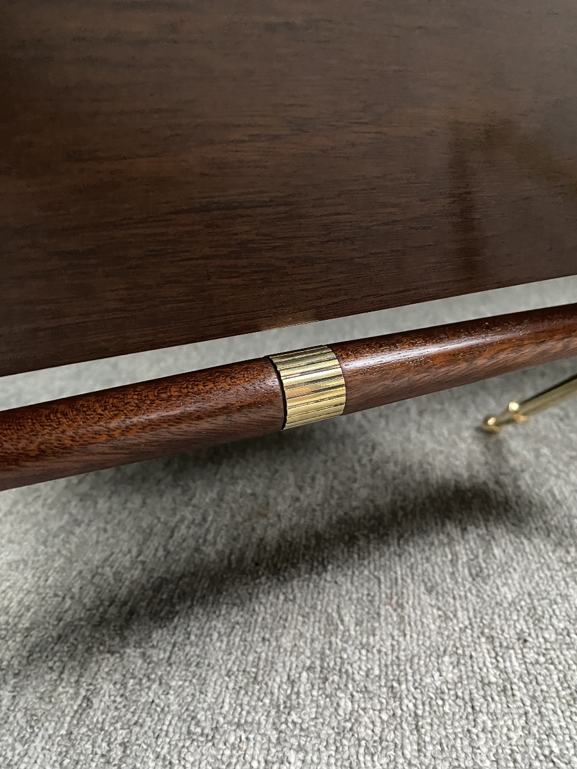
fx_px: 578
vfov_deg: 67.3
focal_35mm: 26
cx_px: 288
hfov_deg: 53.1
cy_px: 384
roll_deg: +4.3
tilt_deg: -19.0
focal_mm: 4.25
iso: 1000
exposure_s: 1/30
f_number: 1.8
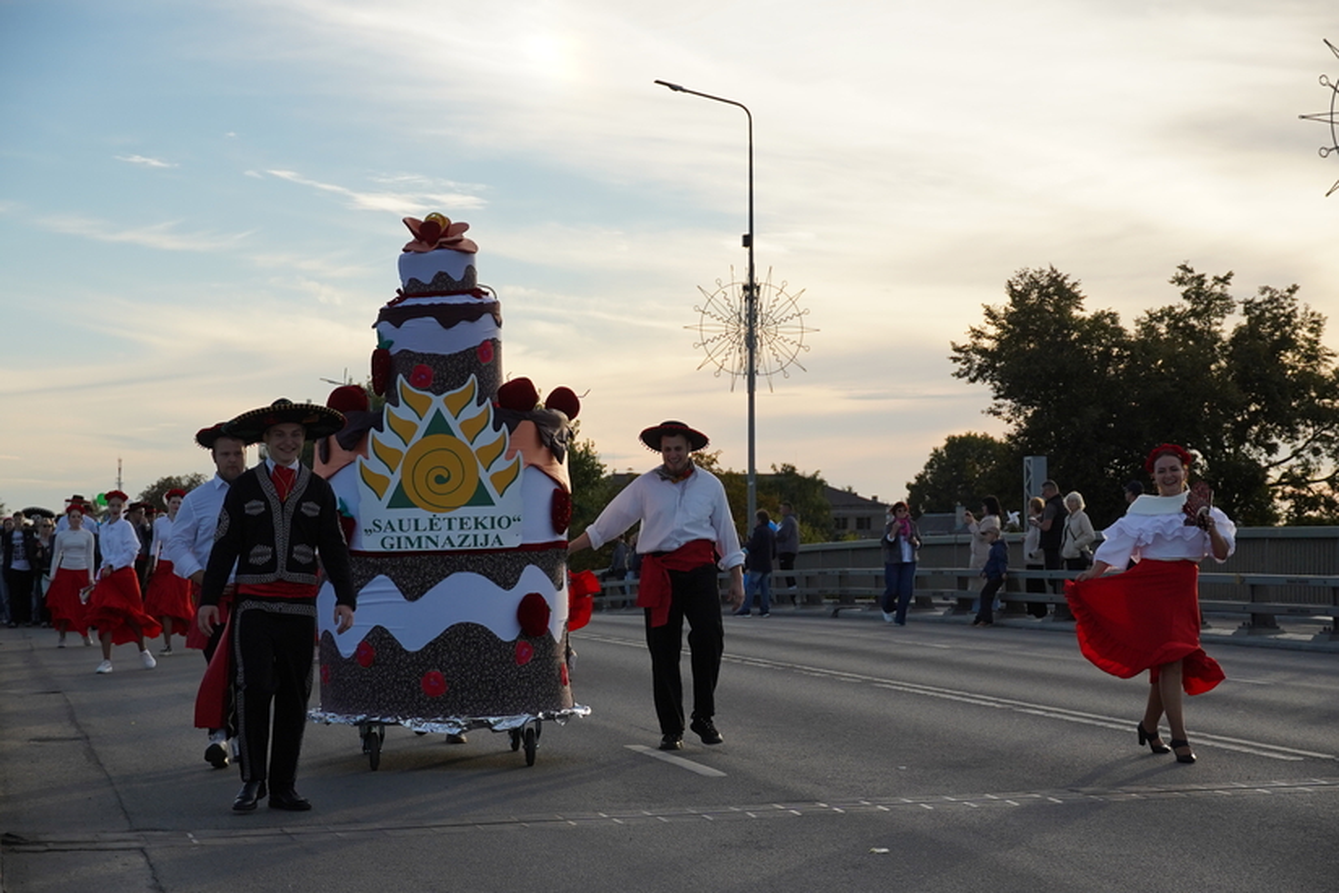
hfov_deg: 25.7
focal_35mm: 79
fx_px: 2938
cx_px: 670
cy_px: 446
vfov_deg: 17.3
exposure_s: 1/2000
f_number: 5
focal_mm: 53
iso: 500
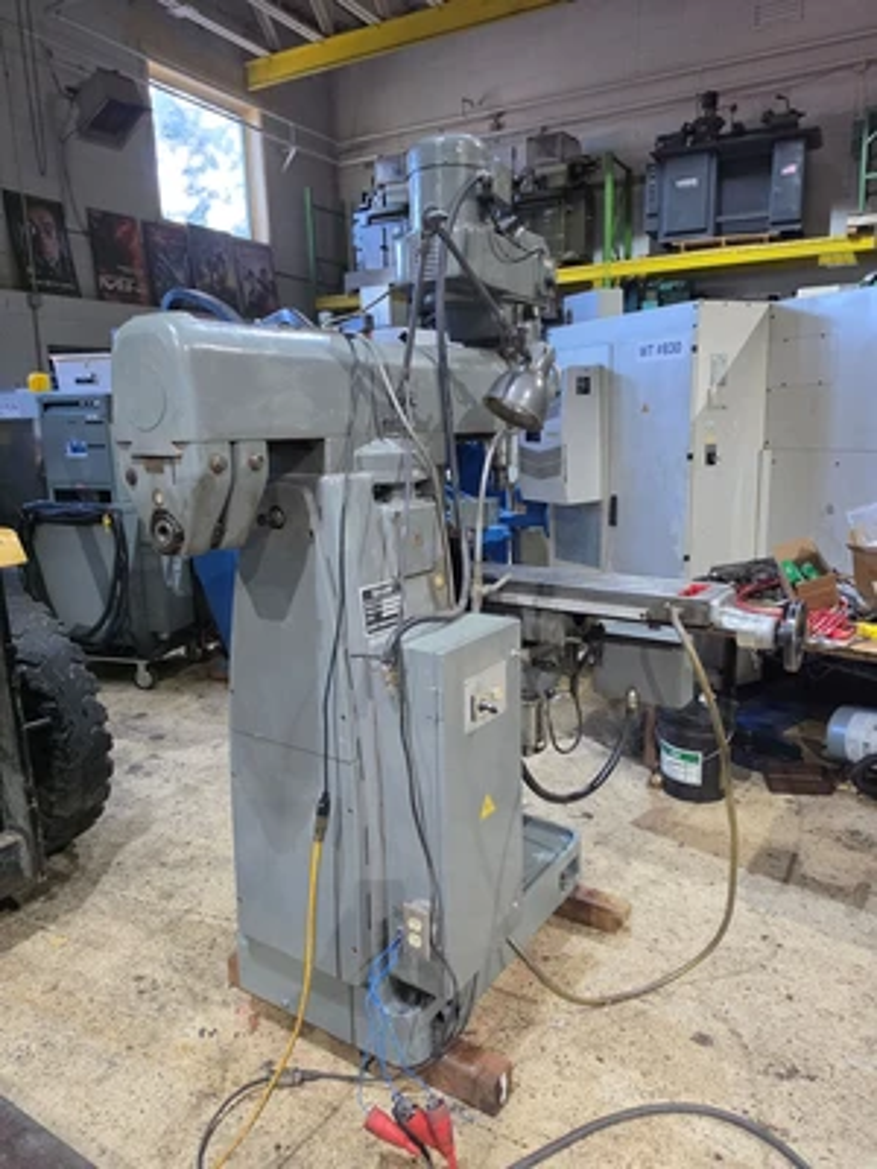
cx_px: 438
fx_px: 777
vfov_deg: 73.9
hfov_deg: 58.9
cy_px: 584
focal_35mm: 23
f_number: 1.4
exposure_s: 1/120
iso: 640
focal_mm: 6.5
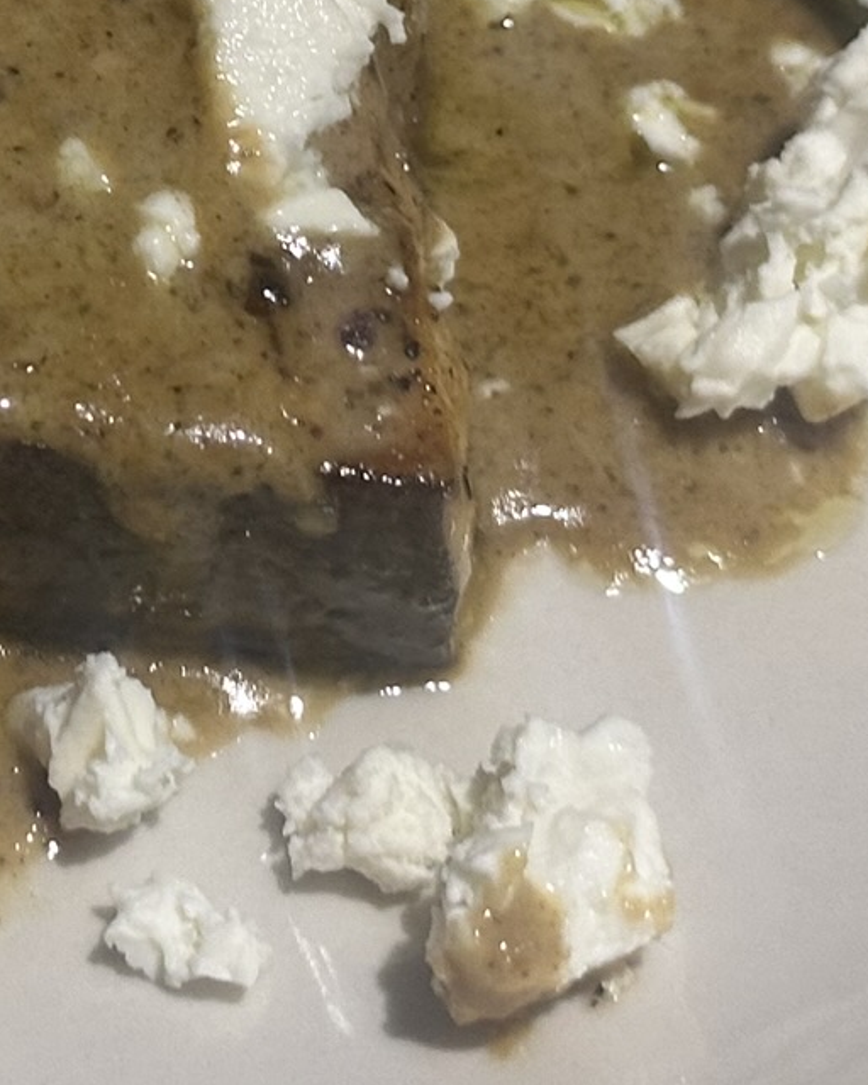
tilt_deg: -48.6
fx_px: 4817
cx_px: -137
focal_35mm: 150
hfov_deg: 10.2
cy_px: 42
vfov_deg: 12.7
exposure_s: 1/40
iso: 200
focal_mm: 6.86
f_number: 1.78
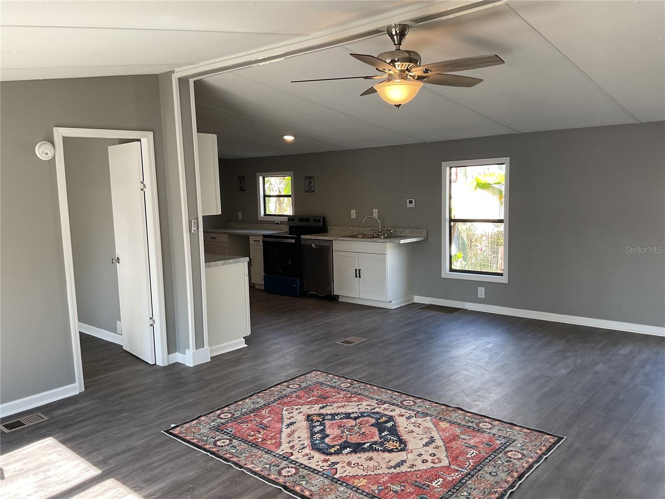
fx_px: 557
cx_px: 332
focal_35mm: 29
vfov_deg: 48.2
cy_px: 250
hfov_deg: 61.7
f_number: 1.8
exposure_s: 1/120
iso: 32
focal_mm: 3
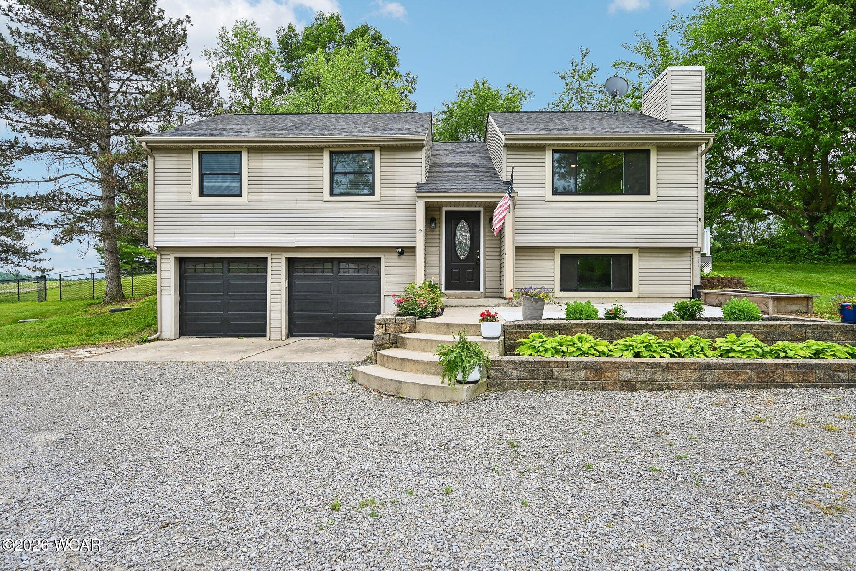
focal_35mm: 20
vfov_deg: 63.2
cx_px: 428
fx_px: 464
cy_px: 286
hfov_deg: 85.4
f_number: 4
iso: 400
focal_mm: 19.5
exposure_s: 1/500
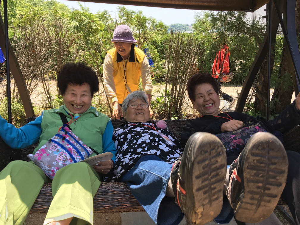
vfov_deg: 48.2
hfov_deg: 61.7
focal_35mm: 29
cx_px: 150
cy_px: 112
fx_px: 251
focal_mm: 4.15
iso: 25
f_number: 2.2
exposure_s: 1/388
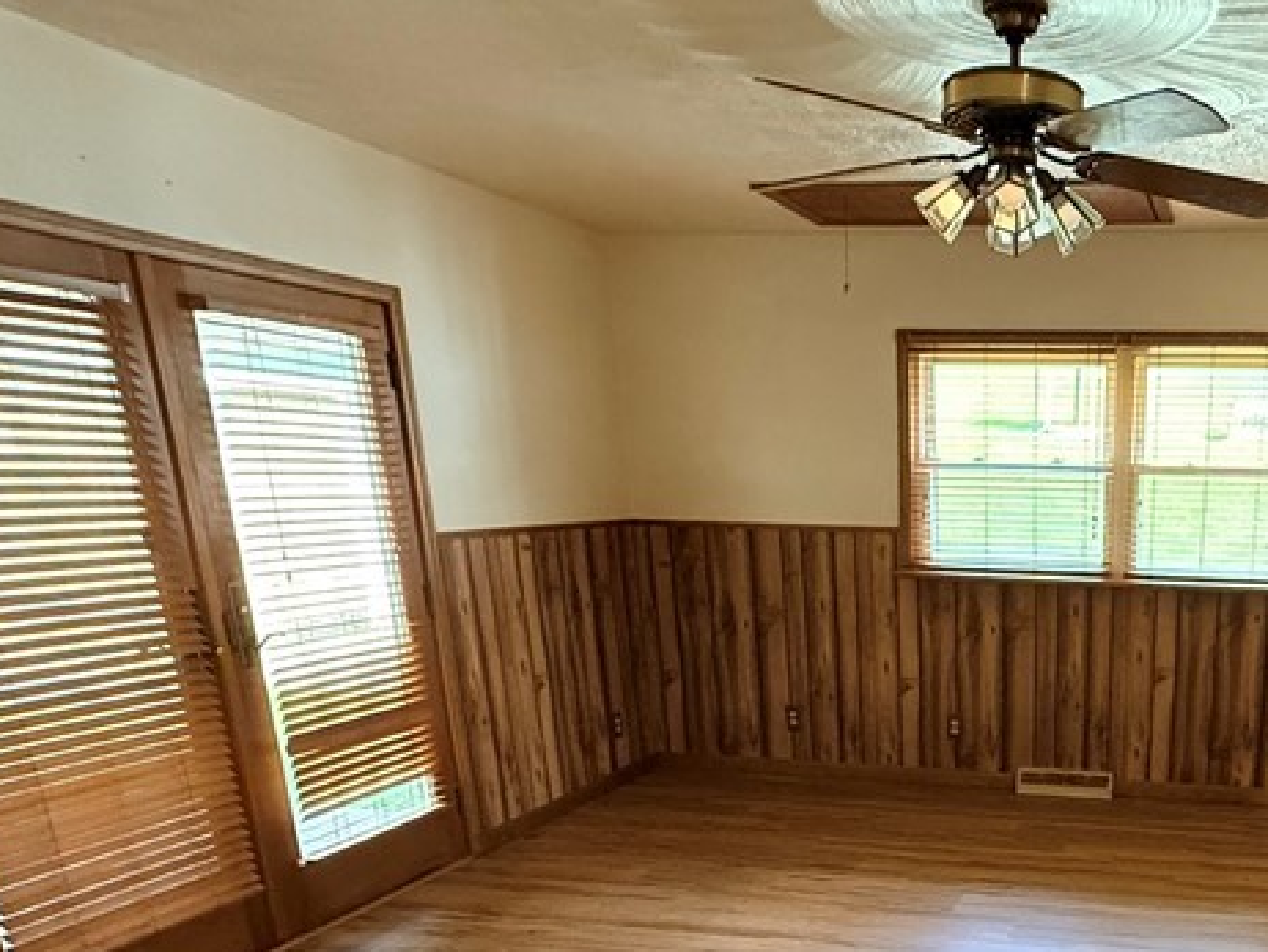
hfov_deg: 53.1
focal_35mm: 31
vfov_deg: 42.2
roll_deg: -1.4
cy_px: 834
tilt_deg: -18.1
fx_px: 1136
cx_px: 1073
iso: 800
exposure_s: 1/60
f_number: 2.2
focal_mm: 2.22
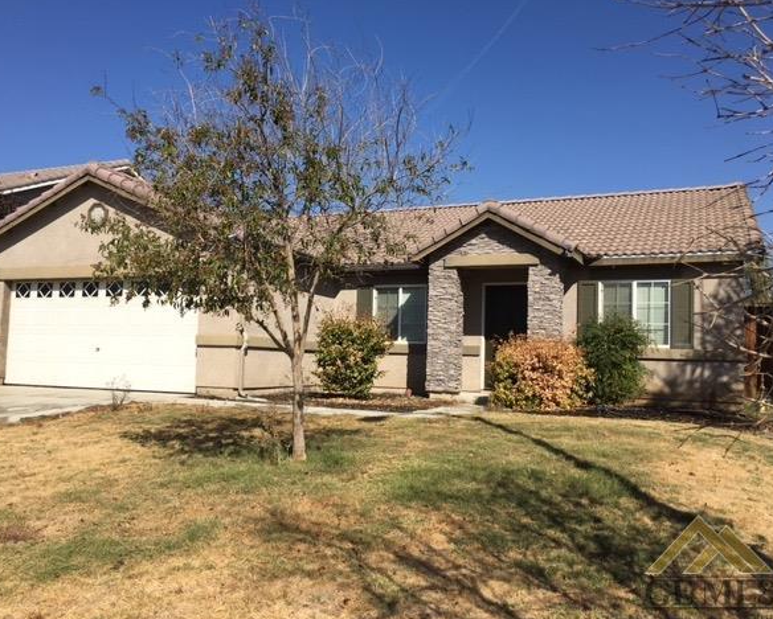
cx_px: 364
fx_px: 710
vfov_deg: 47.2
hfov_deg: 57.1
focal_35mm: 31
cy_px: 312
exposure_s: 1/2198
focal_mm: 4.15
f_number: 2.2
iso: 25
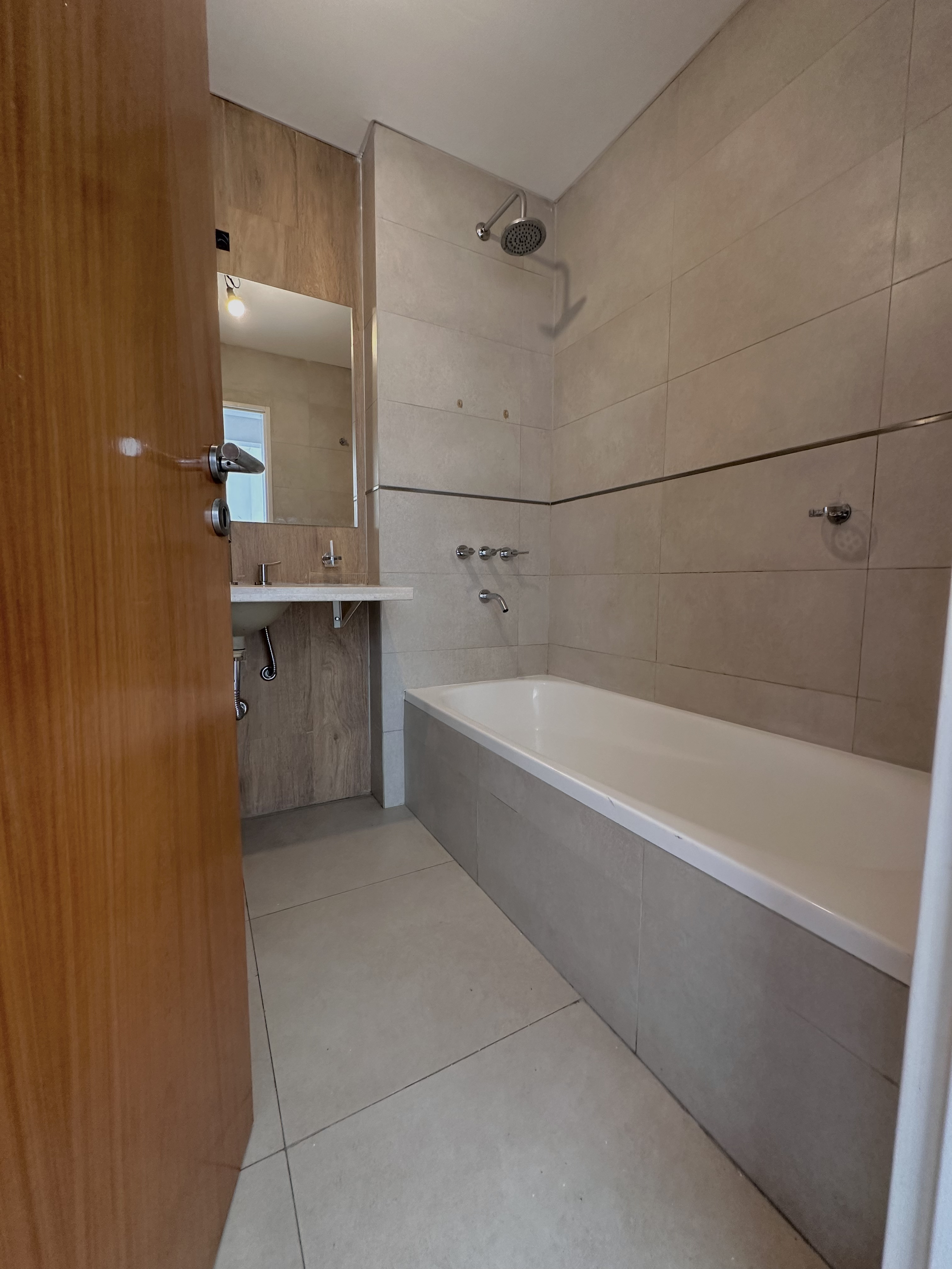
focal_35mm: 14
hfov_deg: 85.7
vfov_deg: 102.1
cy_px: 634
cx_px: 476
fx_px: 513
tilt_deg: -5.2
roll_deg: -0.7
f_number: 2.2
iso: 250
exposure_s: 1/99
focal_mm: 2.22
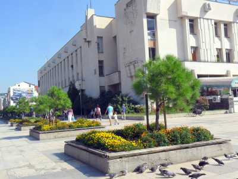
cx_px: 119
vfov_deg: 38.7
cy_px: 90
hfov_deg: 50.1
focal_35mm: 37
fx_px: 254
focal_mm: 6.6
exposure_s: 1/1000
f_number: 4
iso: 100
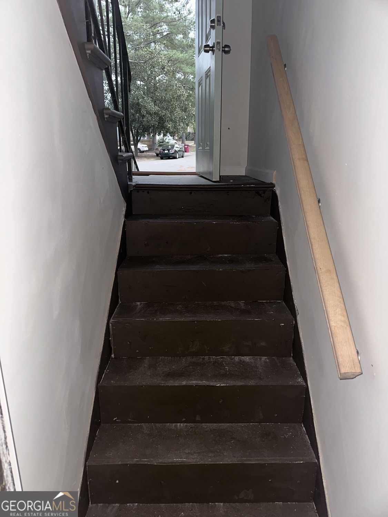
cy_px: 258
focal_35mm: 24
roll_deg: -0.8
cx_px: 194
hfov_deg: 56.8
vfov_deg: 71.6
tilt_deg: -16.8
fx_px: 359
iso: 80
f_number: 1.78
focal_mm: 6.86
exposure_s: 1/4
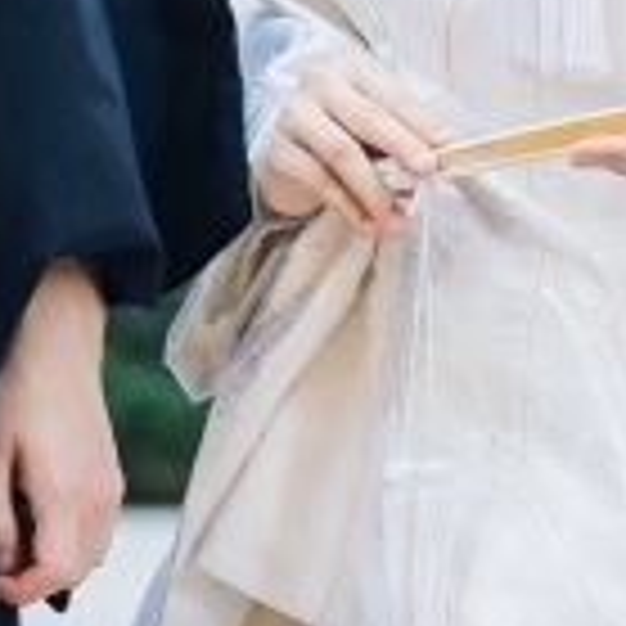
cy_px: -529
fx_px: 7529
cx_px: 419
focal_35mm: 368
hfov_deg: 4.8
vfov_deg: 4.7
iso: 1000
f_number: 2
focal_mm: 50
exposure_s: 1/100
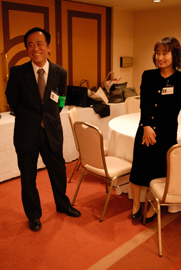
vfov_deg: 46.3
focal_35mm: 42
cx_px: 90
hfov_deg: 32.0
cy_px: 135
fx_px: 316
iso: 800
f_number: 2
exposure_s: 1/60
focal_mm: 28
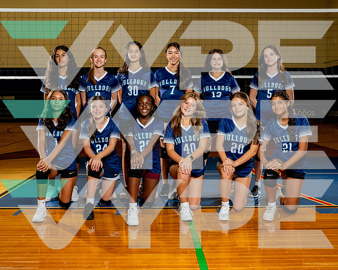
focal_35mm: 38
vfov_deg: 39.5
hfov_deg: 48.4
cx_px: 165
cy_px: 133
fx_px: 376
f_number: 8
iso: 1250
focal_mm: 32
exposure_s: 1/250
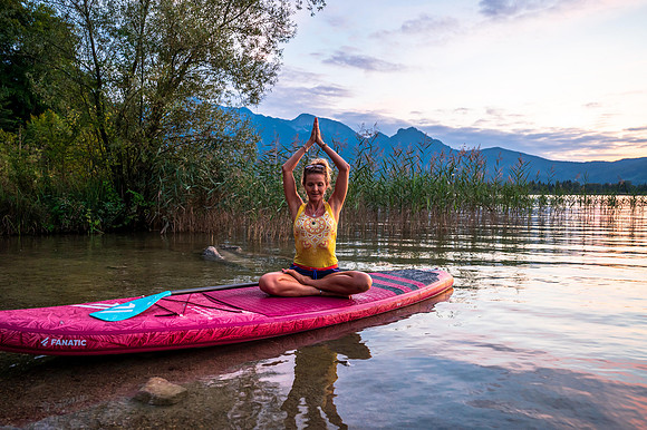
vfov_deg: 46.4
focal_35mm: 28
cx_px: 324
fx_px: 503
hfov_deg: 65.5
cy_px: 215
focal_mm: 28
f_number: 3.5
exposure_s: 1/50
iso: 640
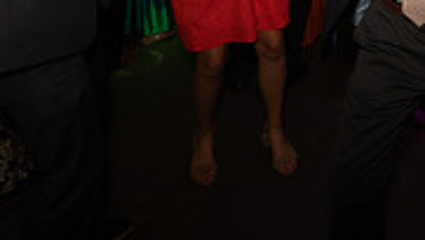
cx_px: 448
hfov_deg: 37.7
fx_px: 530
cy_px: -129
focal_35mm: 47
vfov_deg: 21.1
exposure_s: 1/80
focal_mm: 14
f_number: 4
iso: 1600
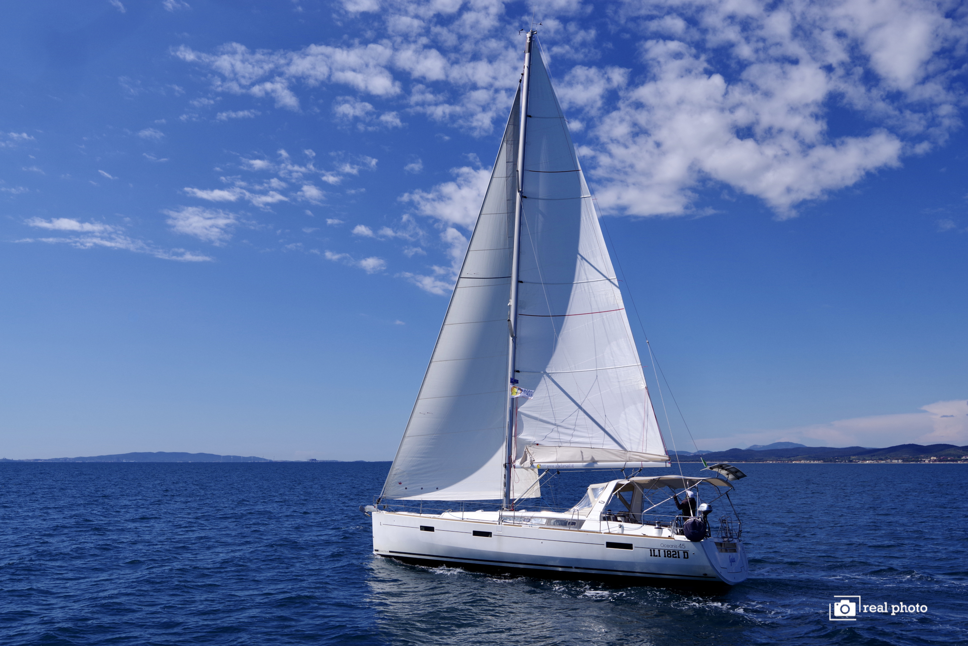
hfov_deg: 61.9
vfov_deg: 43.6
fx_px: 807
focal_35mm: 30
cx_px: 484
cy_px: 323
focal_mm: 30
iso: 200
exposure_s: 1/400
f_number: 13
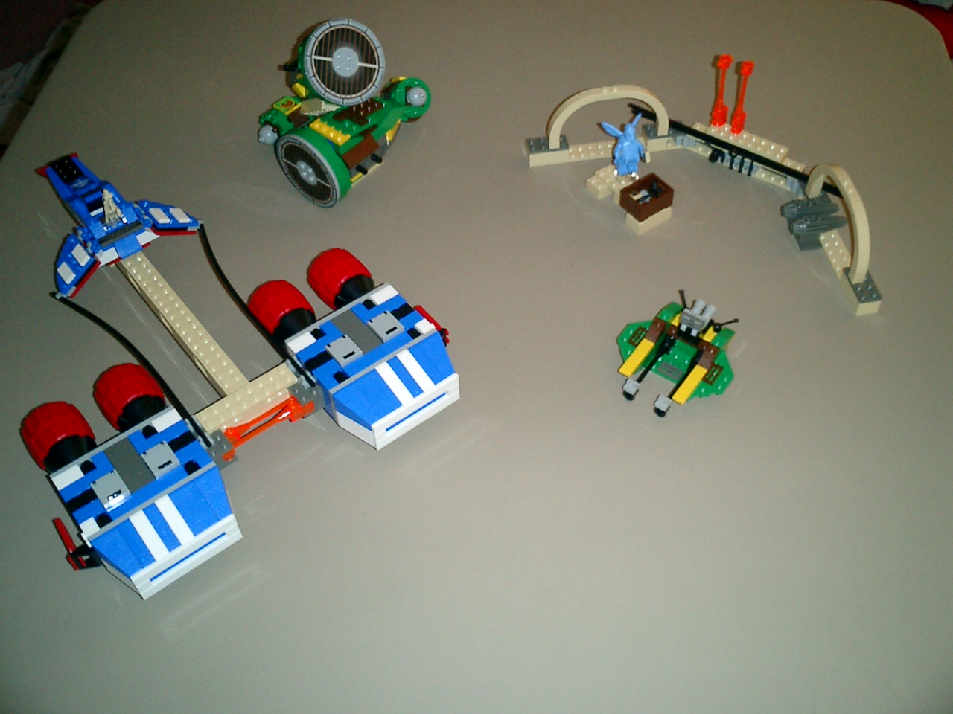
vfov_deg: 39.7
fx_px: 991
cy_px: 357
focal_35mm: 36
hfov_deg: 51.4
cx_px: 476
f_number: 3.2
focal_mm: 7.5
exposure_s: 1/30
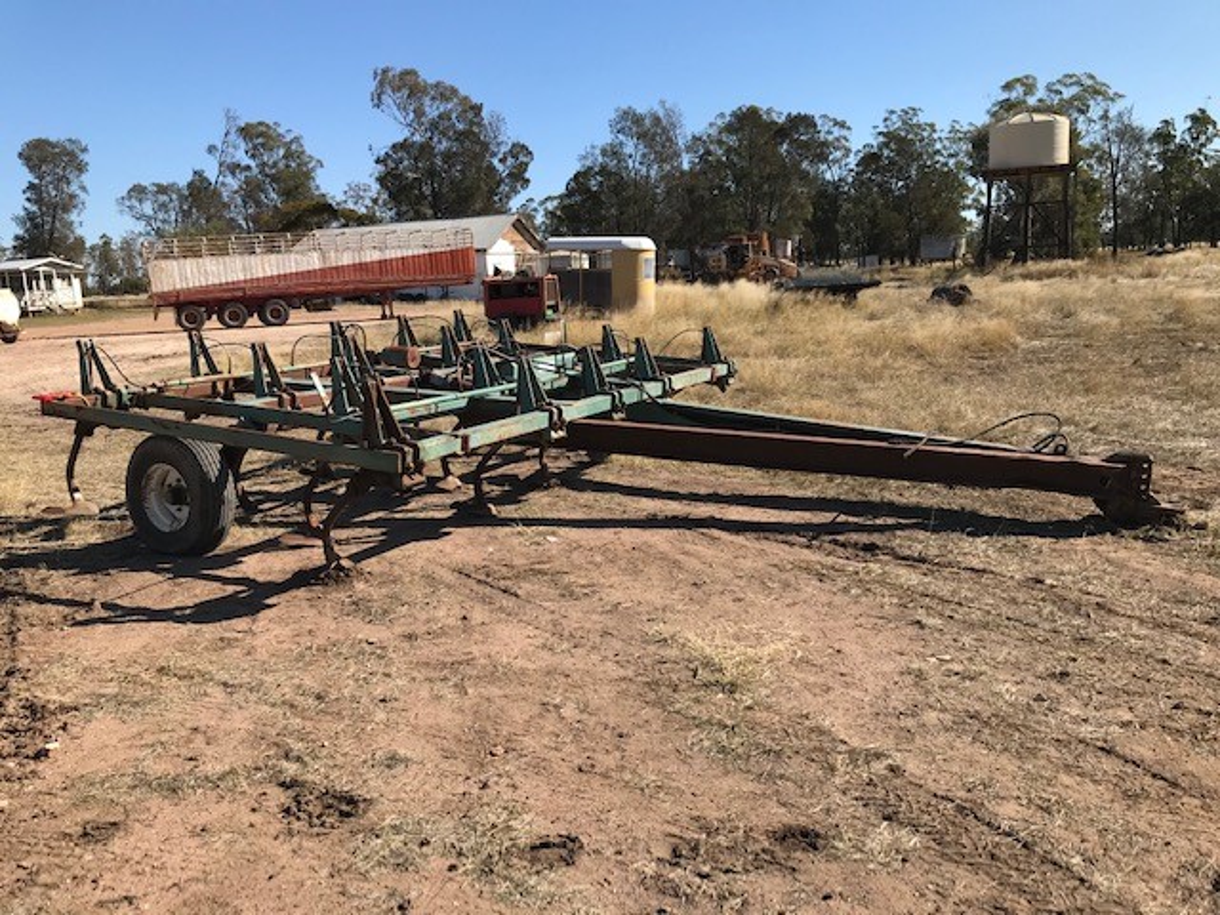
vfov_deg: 49.7
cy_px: 458
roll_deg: +2.5
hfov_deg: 63.4
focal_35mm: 28
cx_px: 610
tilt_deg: -10.2
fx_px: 987
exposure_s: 1/2037
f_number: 1.8
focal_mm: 3.99
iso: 20
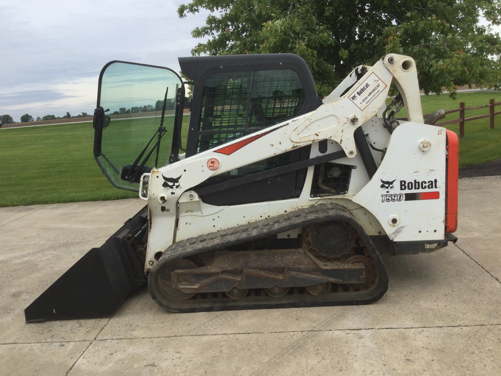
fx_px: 463
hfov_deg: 56.8
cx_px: 244
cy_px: 185
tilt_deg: -14.9
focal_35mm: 32
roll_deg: +3.1
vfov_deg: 44.2
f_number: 2.4
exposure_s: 1/570
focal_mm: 3.3
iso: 25
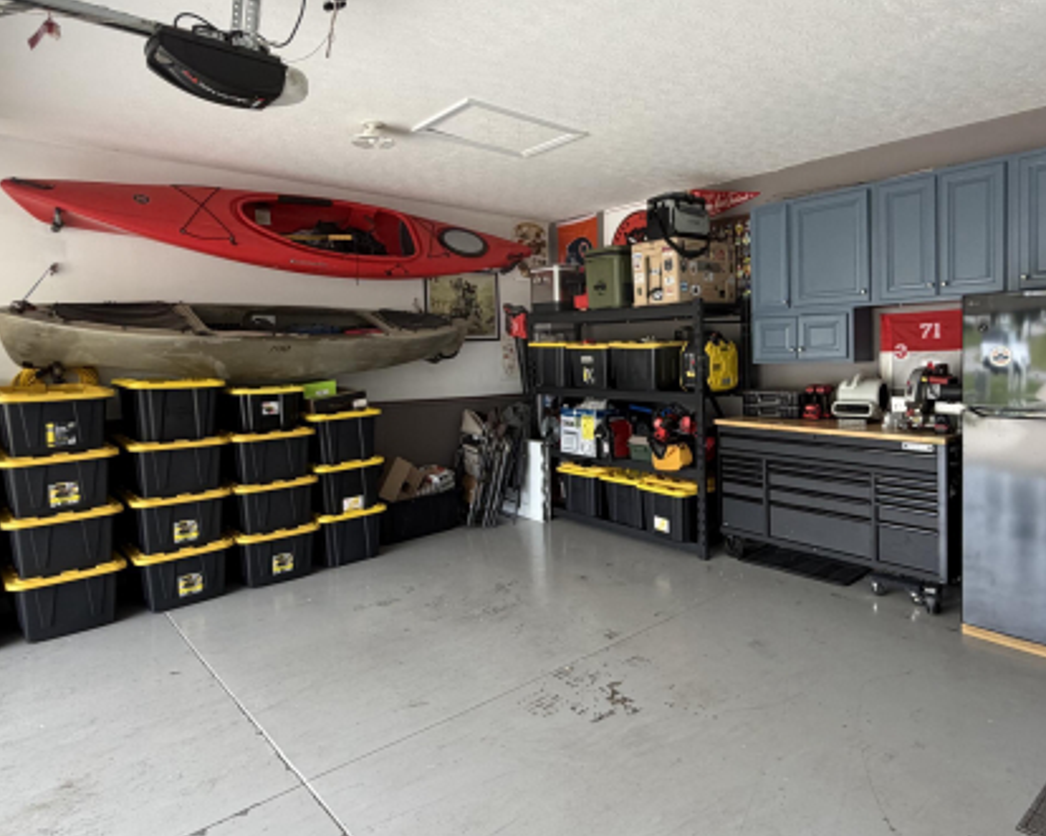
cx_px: 615
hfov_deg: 74.4
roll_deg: +1.3
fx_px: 681
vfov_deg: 63.0
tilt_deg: -1.7
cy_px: 379
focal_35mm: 22
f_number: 2.2
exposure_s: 1/121
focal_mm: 2.22
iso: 200
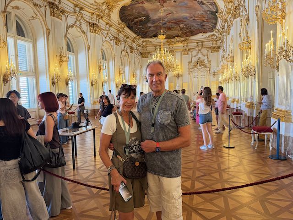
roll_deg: +1.2
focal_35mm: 24
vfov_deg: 56.8
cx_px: 146
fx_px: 203
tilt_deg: -4.3
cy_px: 110
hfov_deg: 71.6
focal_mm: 6.76
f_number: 1.78
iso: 160
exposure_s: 1/49
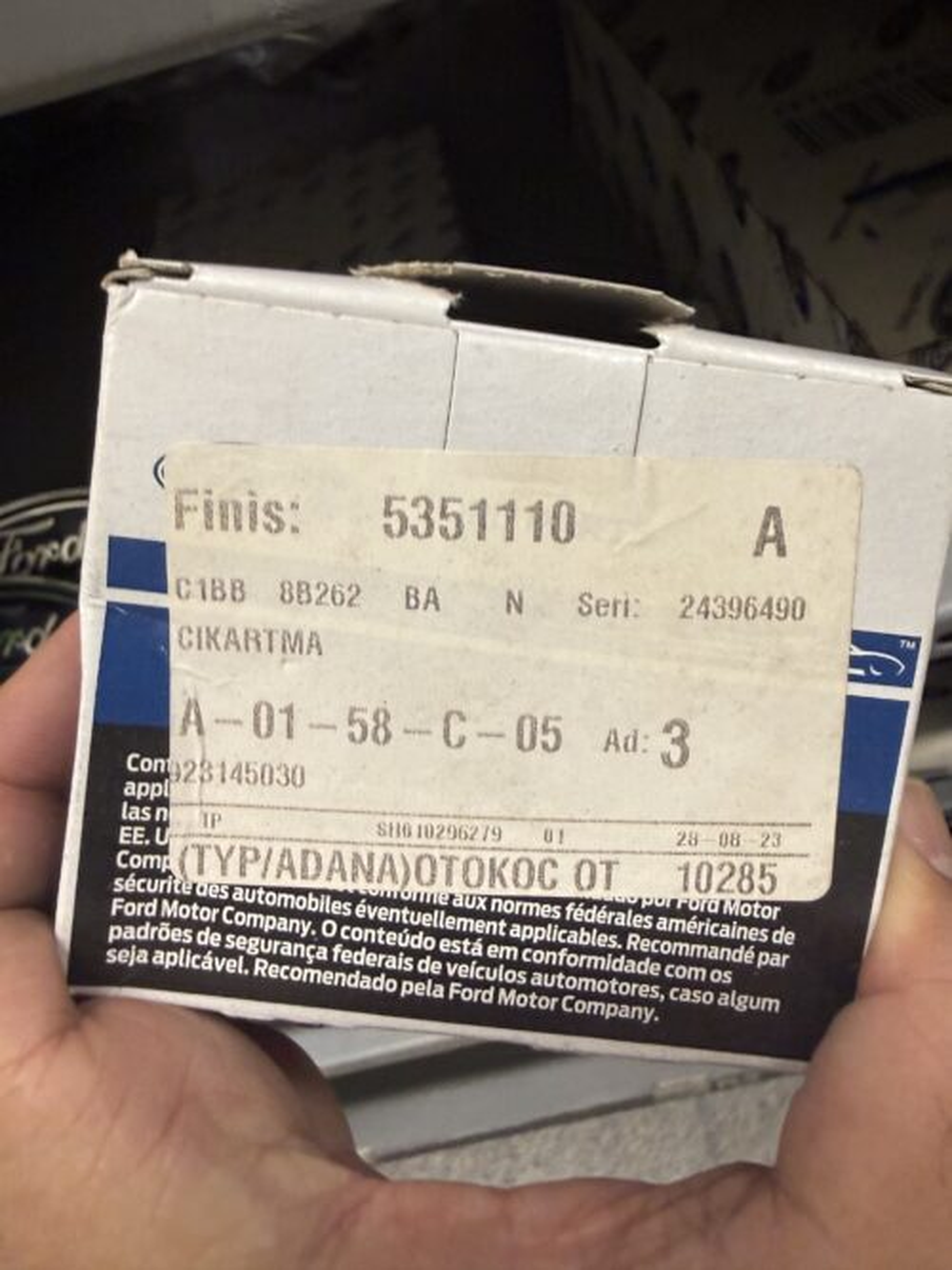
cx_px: 476
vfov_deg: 71.6
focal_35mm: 24
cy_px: 635
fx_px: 880
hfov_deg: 56.8
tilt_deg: -49.5
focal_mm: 2.22
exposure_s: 1/50
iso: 160
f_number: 2.2
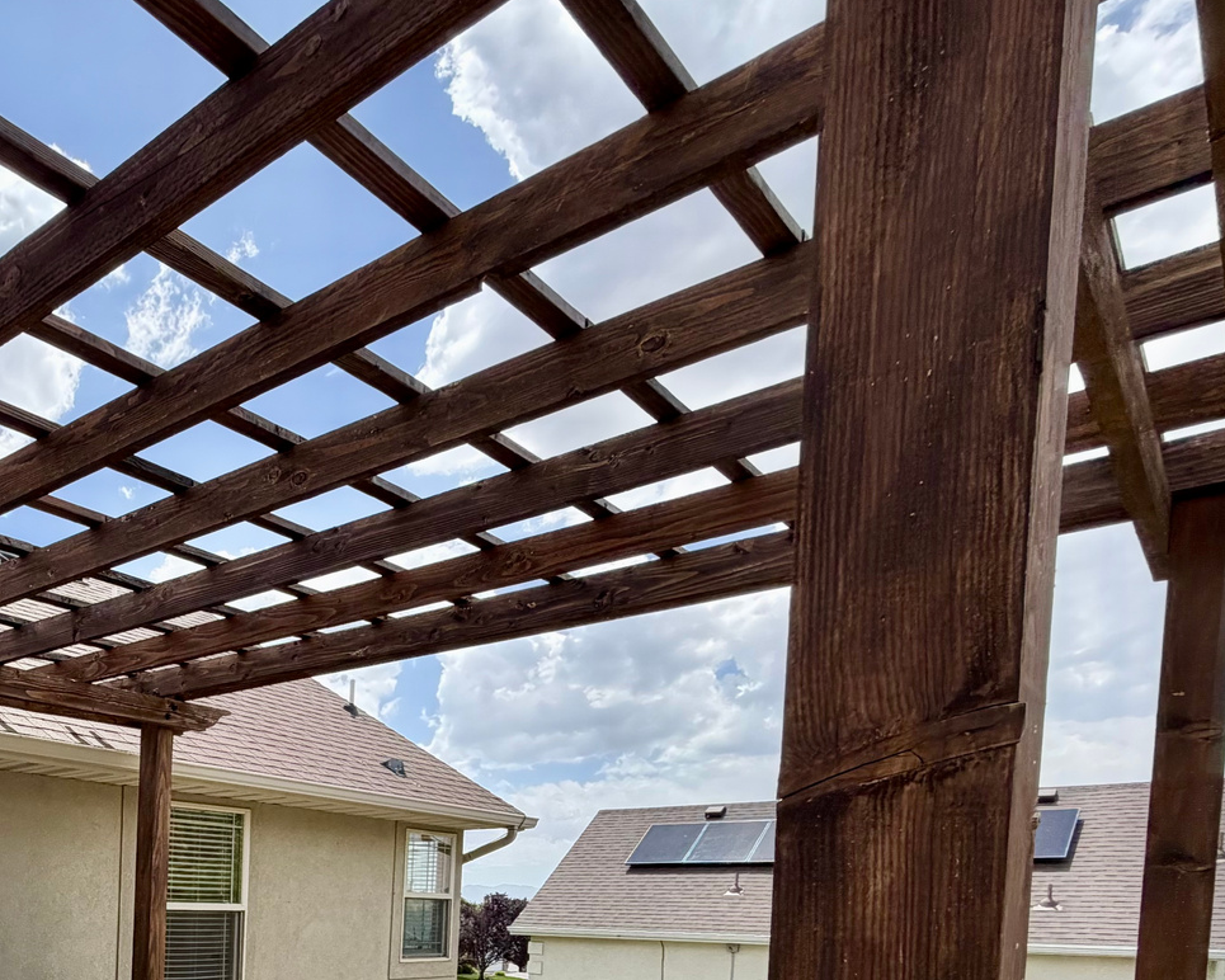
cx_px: 30
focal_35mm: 29
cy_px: 967
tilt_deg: -5.4
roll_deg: -1.8
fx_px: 1051
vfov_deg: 43.3
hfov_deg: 50.3
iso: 40
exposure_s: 1/760
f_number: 2.2
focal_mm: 2.22
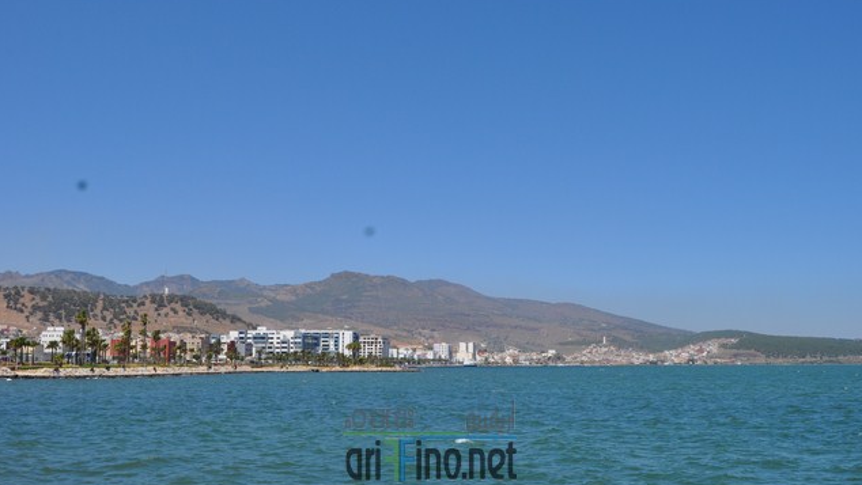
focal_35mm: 38
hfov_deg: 52.8
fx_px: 869
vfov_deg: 31.2
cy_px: 226
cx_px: 430
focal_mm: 24
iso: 200
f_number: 11
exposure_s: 1/500
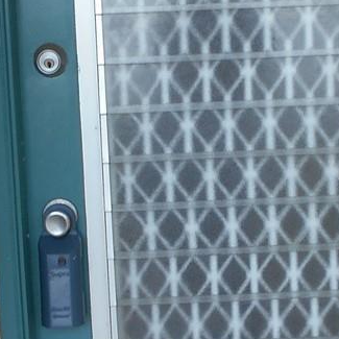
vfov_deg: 15.4
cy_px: 188
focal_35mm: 113
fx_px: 1252
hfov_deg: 15.4
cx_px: 213
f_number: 3.2
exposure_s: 1/80
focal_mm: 4.6
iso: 80
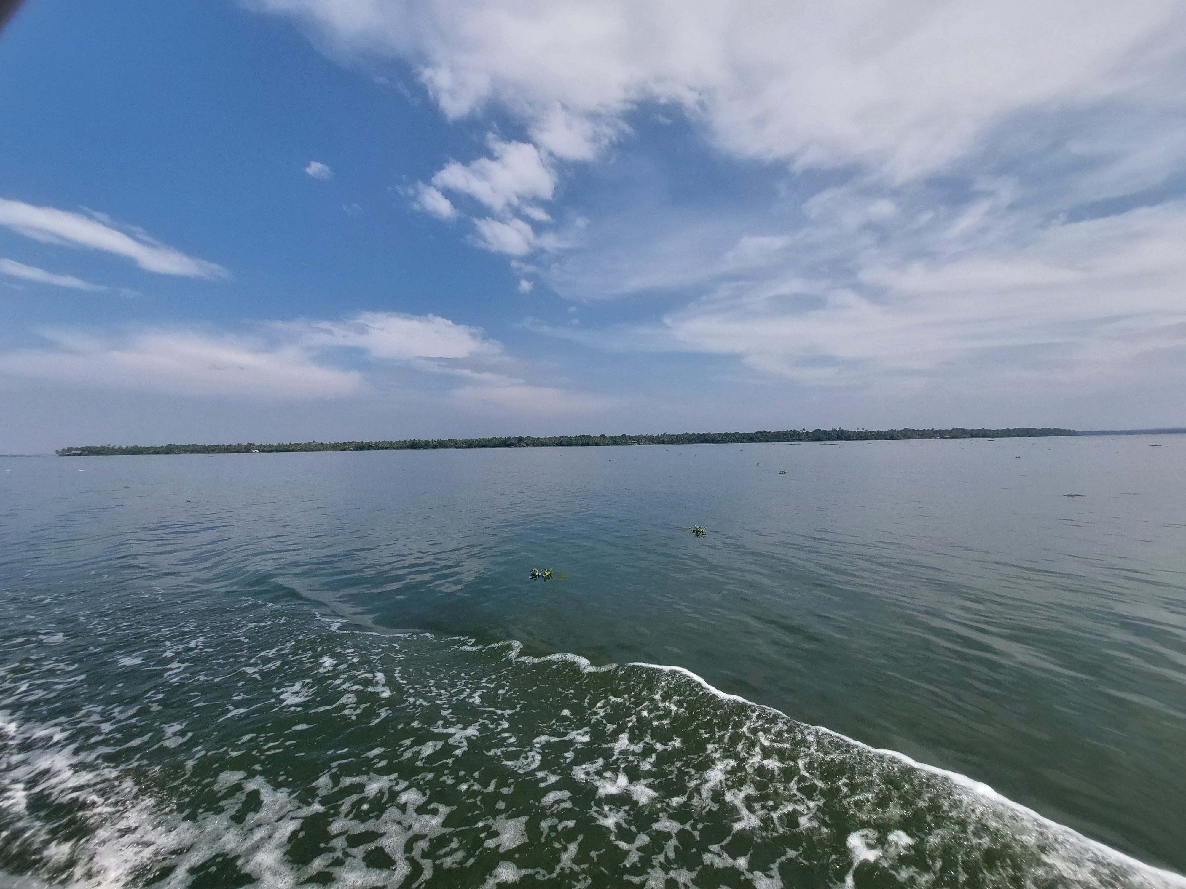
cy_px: 444
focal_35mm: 13
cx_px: 593
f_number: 2.2
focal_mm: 1.74
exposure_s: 1/1842
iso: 40
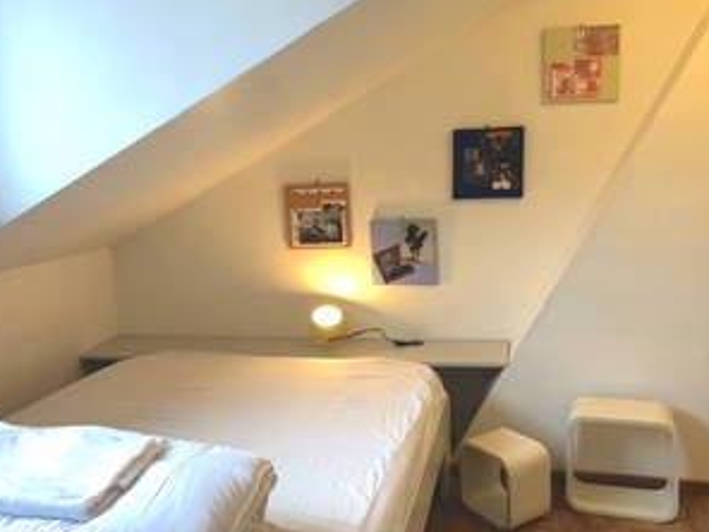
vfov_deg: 41.8
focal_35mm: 34
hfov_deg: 53.9
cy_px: 244
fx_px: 696
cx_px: 376
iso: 32
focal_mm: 3.99
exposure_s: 1/25
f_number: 1.8
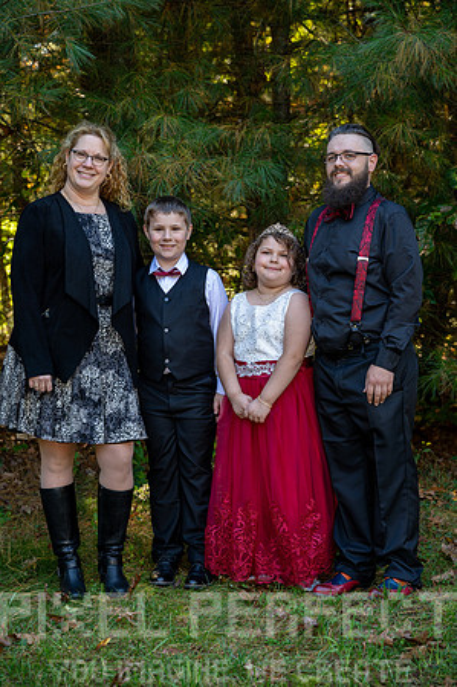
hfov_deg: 18.9
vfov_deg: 28.1
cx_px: 228
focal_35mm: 72
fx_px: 1374
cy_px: 344
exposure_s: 1/200
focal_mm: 72
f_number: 4.5
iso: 640
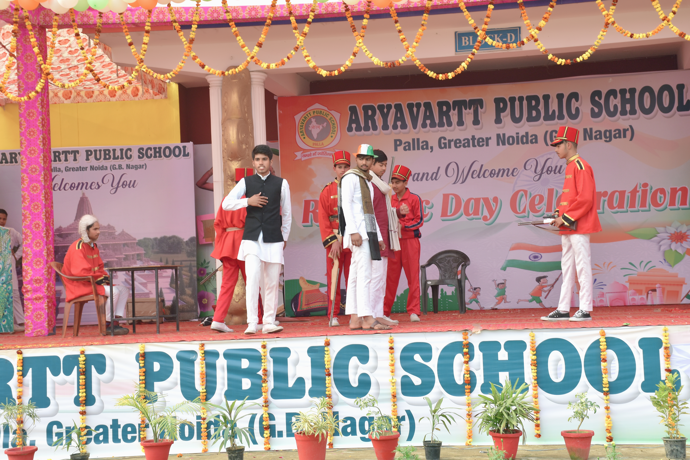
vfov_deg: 18.2
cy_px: 230
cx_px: 345
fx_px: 1437
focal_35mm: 75
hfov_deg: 27.0
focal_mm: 50
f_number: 7.1
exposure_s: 1/125
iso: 200
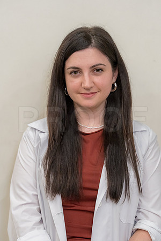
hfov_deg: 7.8
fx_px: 1174
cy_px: 120
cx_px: 80
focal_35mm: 175
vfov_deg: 11.7
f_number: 4
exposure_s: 1/80
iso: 5000
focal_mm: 175
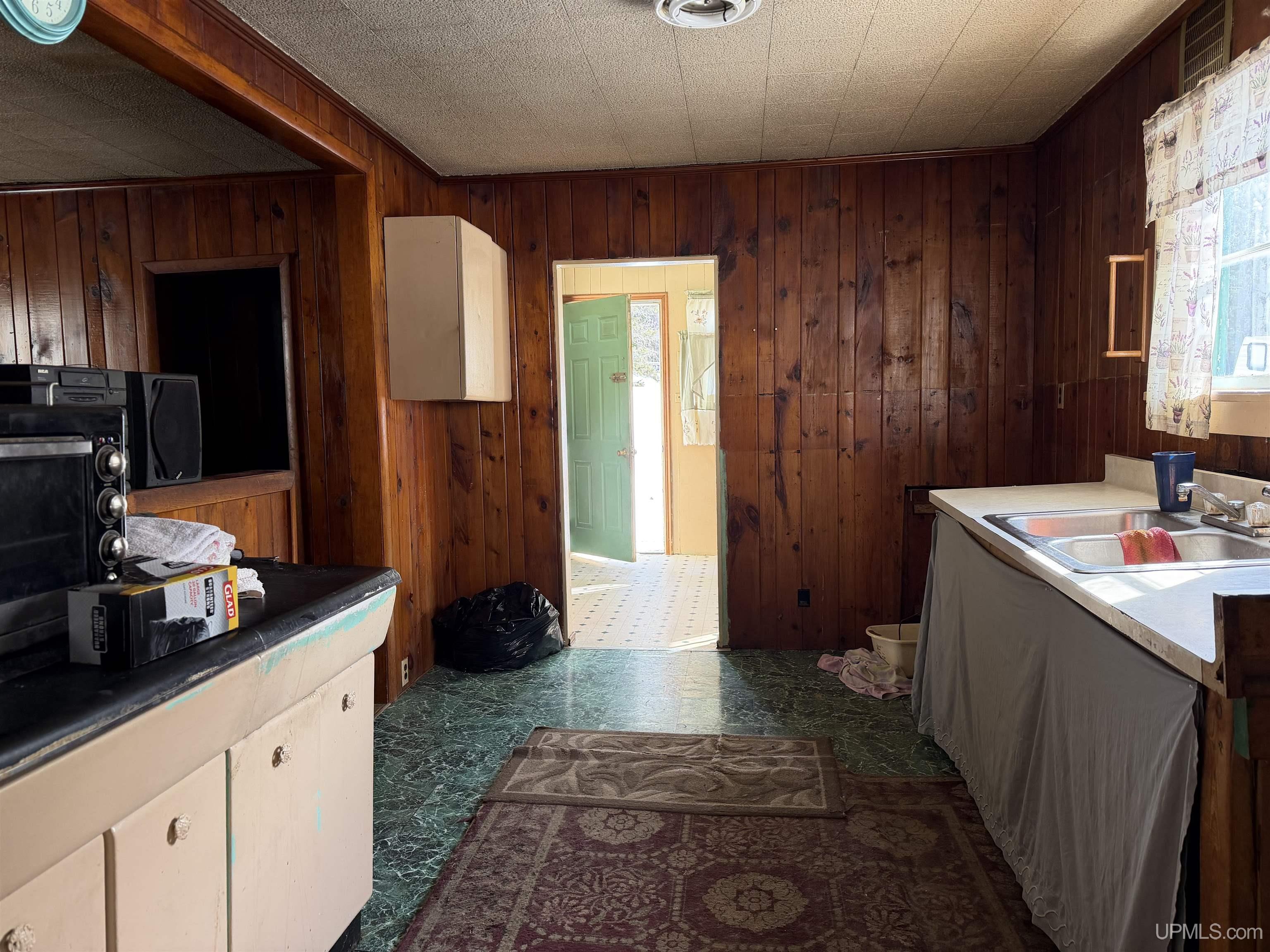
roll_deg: +0.7
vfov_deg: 56.8
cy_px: 476
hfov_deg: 71.6
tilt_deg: -4.5
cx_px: 635
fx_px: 881
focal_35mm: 24
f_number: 1.78
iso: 200
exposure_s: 1/228
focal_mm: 6.76
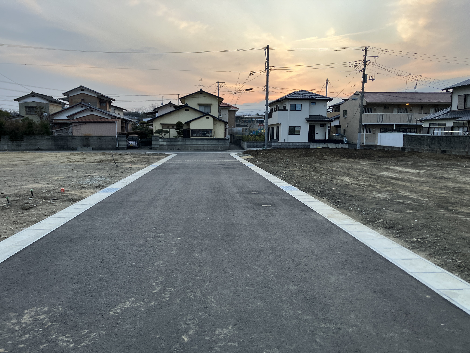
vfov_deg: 49.7
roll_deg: +0.7
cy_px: 176
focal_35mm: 28
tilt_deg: -4.9
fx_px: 380
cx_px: 235
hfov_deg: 63.4
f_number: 1.8
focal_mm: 3.99
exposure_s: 1/121
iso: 50
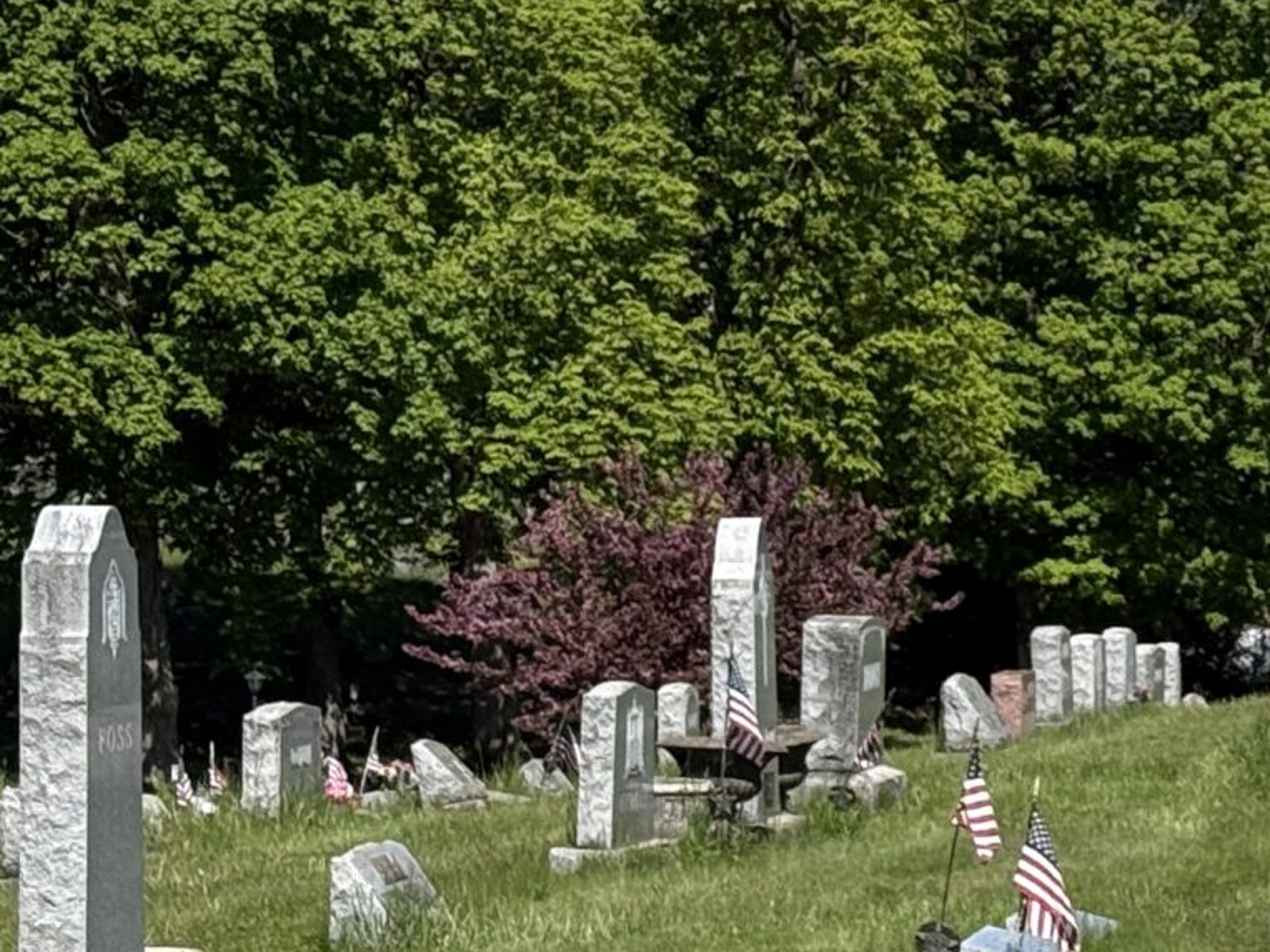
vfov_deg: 9.2
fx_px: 5906
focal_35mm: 161
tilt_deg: -2.7
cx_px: 1678
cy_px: 722
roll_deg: -1.0
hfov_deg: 11.9
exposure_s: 1/7143
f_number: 1.78
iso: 80
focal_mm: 6.76
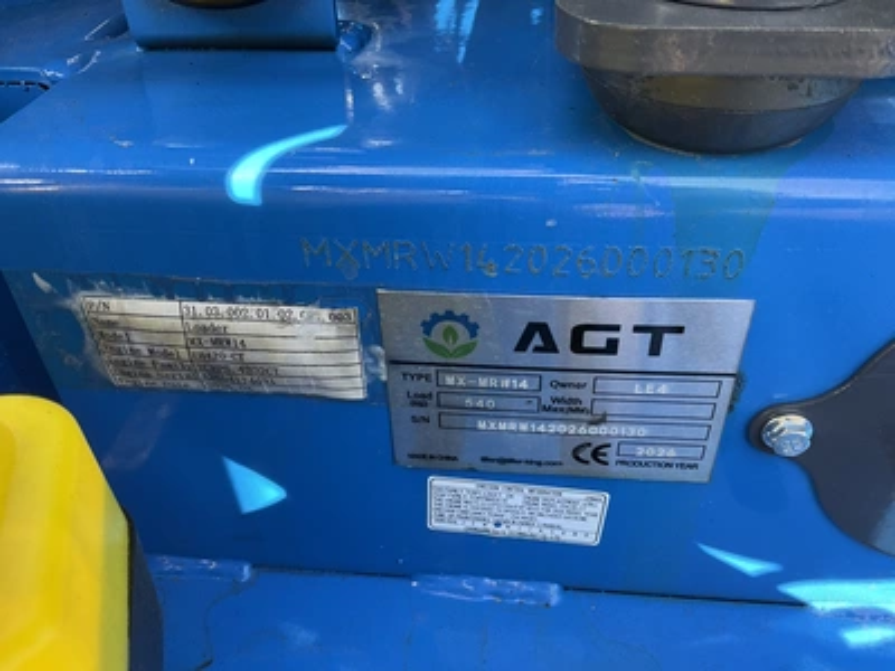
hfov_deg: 61.7
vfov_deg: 48.2
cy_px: 336
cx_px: 448
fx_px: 750
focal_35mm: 29
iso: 40
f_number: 1.8
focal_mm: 3
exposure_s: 1/122
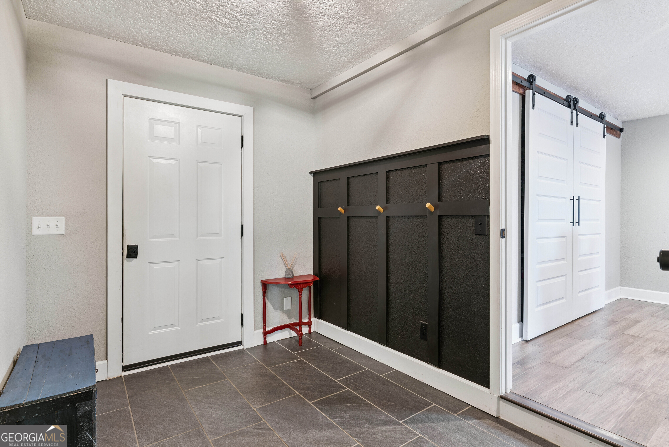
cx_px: 334
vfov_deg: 64.6
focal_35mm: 19
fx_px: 353
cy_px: 224
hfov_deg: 86.9
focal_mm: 19
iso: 250
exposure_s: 4
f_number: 8
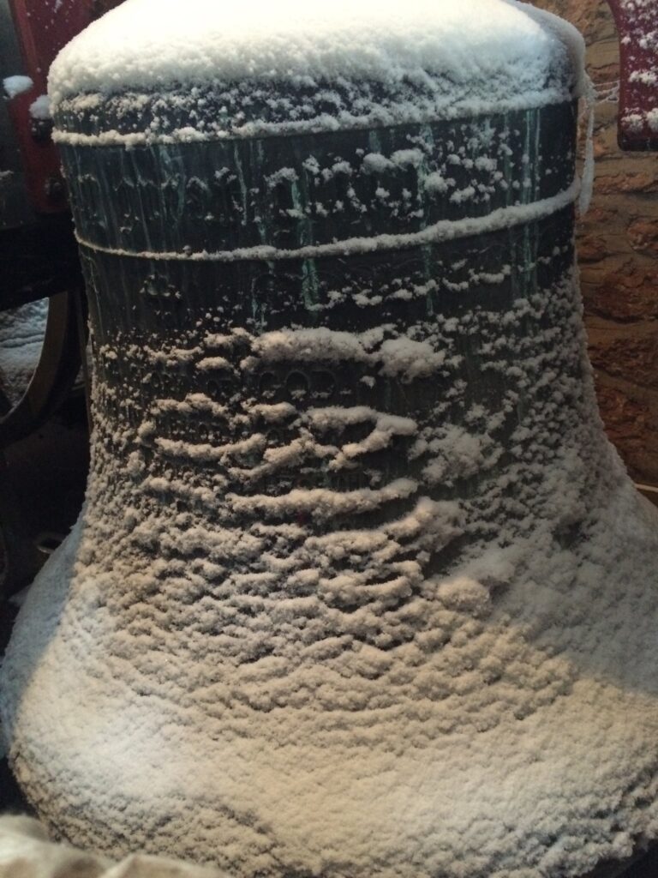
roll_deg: +6.4
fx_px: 735
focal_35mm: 29
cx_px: 329
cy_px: 439
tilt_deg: -26.7
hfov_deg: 48.2
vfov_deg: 61.7
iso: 400
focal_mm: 4.15
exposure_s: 1/17
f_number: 2.2
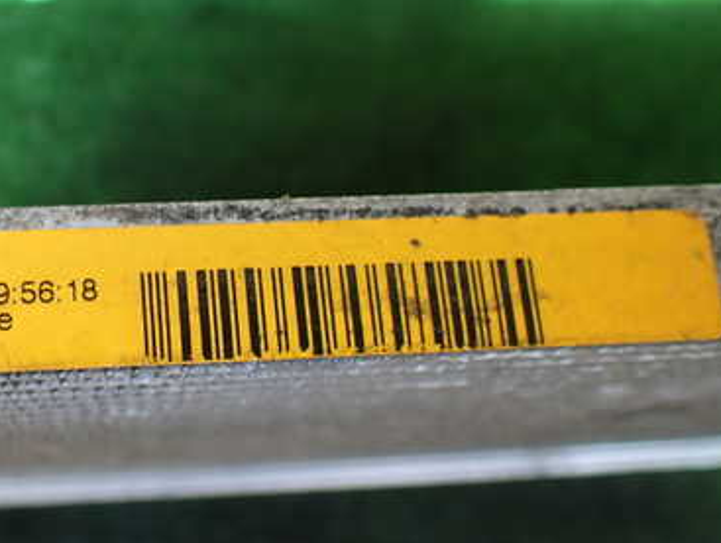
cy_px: 222
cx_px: 143
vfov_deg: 29.7
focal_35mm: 49
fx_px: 1022
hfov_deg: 37.5
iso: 200
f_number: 2.3
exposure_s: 1/125
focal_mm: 5.4
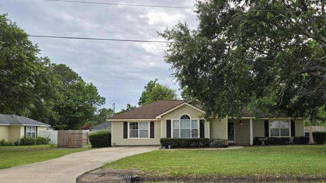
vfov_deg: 36.4
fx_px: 277
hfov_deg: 60.5
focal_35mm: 32
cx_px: 197
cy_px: 119
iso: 25
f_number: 1.8
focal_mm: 5.4
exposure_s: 1/1686
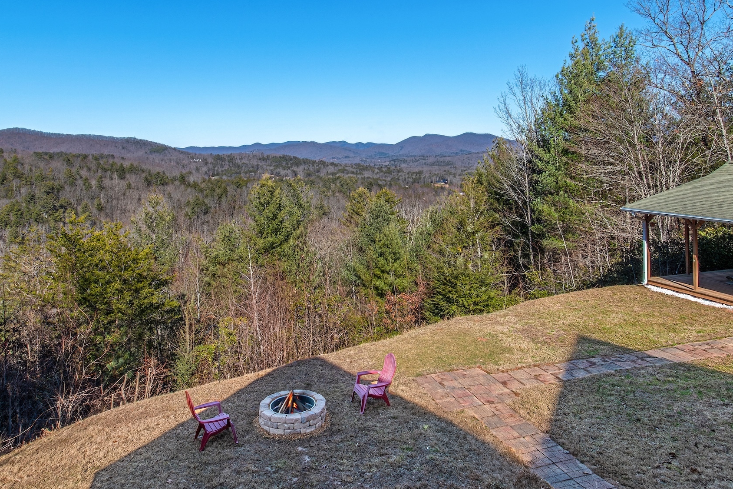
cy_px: 157
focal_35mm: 24
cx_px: 324
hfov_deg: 73.5
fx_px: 489
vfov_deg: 52.0
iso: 100
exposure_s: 1/1000
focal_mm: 10
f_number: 10
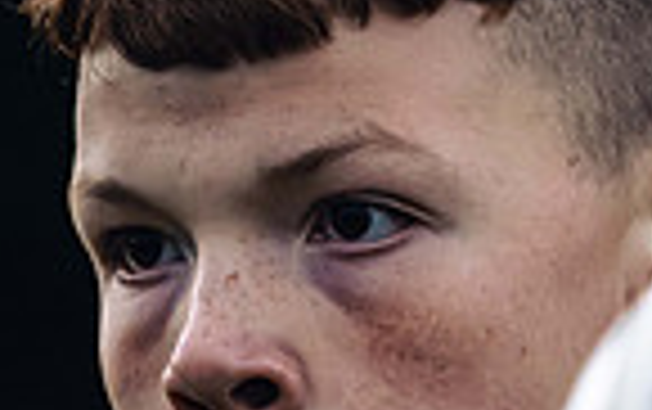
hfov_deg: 1.3
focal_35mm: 1628
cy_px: 570
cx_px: 926
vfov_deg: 0.8
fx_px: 28962
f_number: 2.8
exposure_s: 1/800
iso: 2500
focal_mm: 400
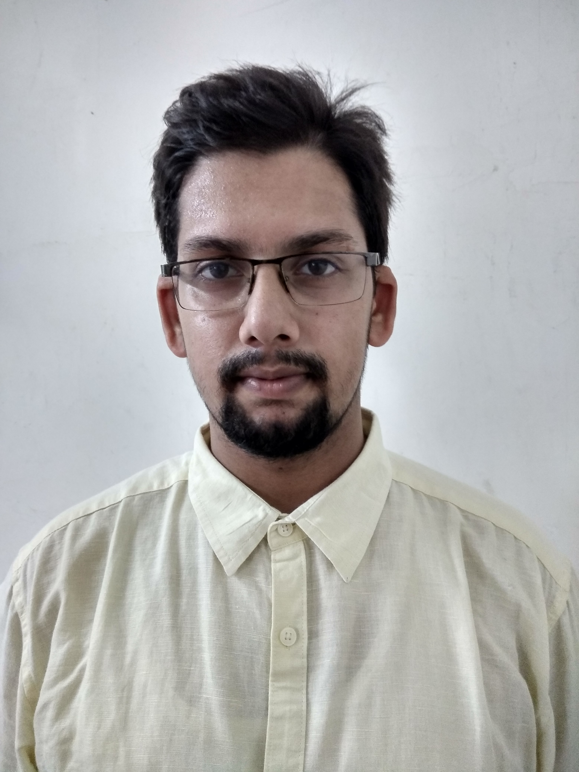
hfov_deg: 63.4
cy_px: 386
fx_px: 468
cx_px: 290
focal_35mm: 21
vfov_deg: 79.0
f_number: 2
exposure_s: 1/17
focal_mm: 3.57
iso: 640
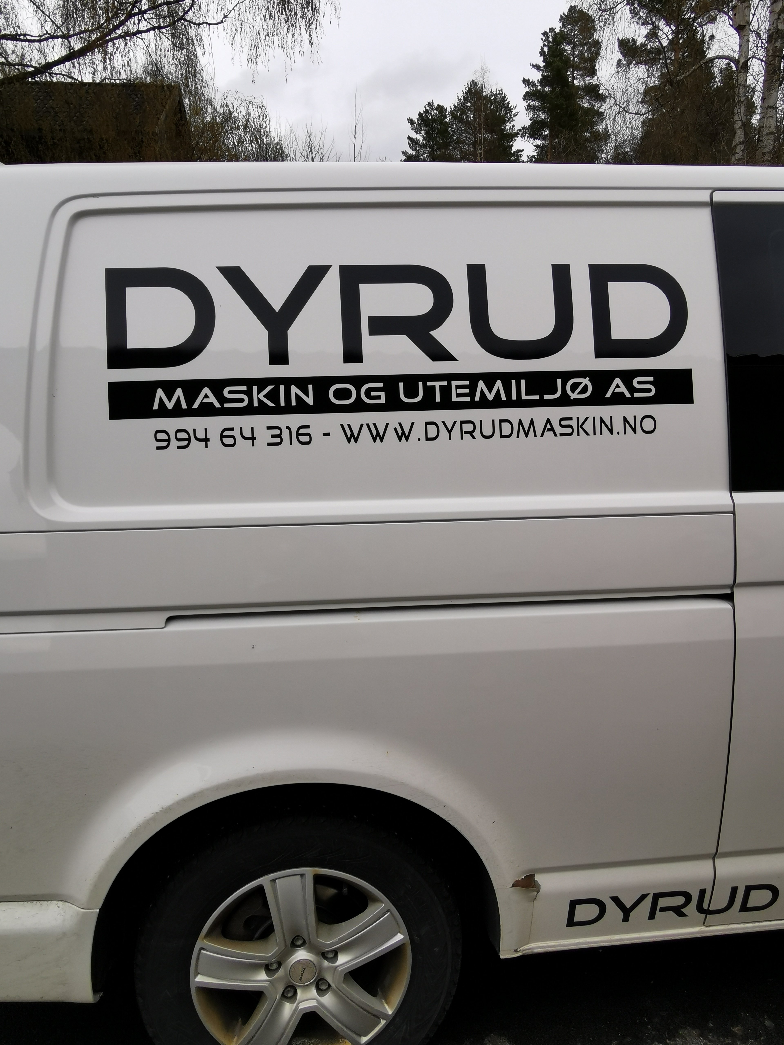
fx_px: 755
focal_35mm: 25
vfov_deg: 69.4
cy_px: 522
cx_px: 392
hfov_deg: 54.9
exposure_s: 1/487
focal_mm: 2.35
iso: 50
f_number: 2.2
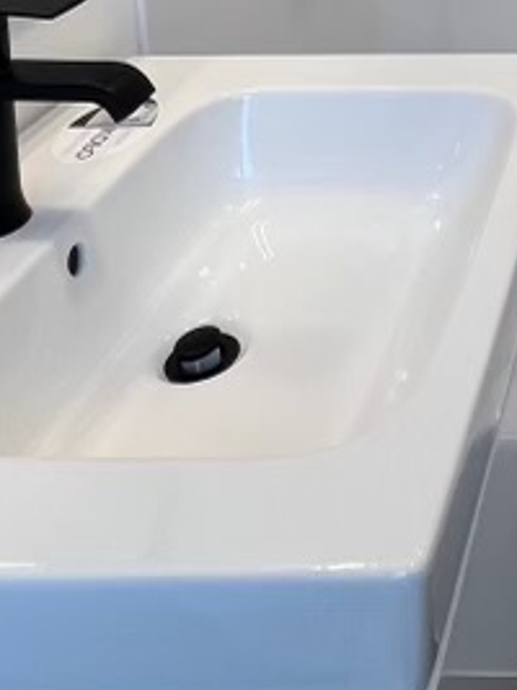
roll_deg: +1.5
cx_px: 675
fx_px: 996
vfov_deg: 29.3
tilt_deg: -8.3
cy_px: -249
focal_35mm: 50
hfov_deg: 25.1
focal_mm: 1.57
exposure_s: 1/120
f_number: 1.8
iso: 50
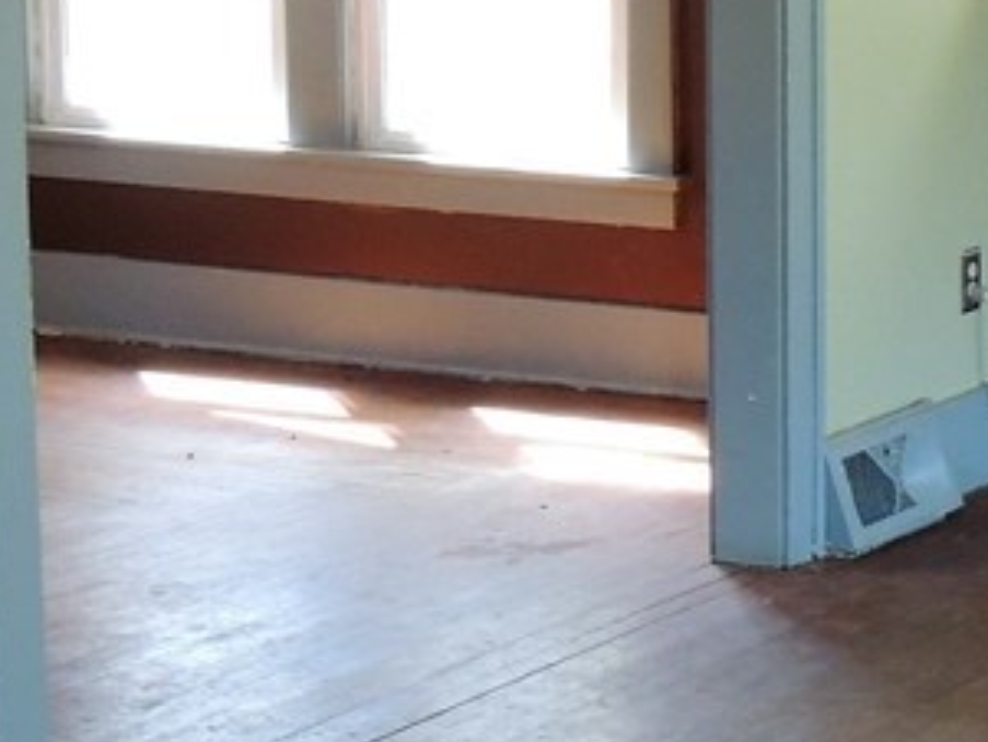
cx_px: 1379
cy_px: 266
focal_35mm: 119
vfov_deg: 12.4
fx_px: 3398
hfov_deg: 15.5
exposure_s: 1/40
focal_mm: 6.2
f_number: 3.3
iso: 400
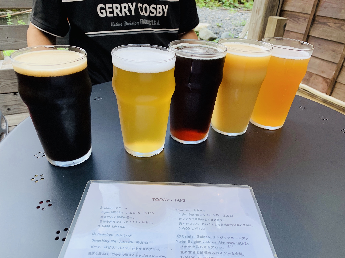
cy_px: 129
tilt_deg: -30.3
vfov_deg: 53.1
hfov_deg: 67.3
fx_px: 259
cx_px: 172
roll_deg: -3.6
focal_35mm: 26
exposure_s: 1/50
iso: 100
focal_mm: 4.25
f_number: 1.8
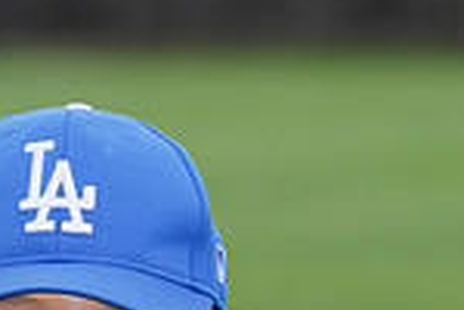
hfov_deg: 2.7
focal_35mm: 771
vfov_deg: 1.8
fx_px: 9937
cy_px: 504
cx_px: -6
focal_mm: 200
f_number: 8
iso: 200
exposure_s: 1/200
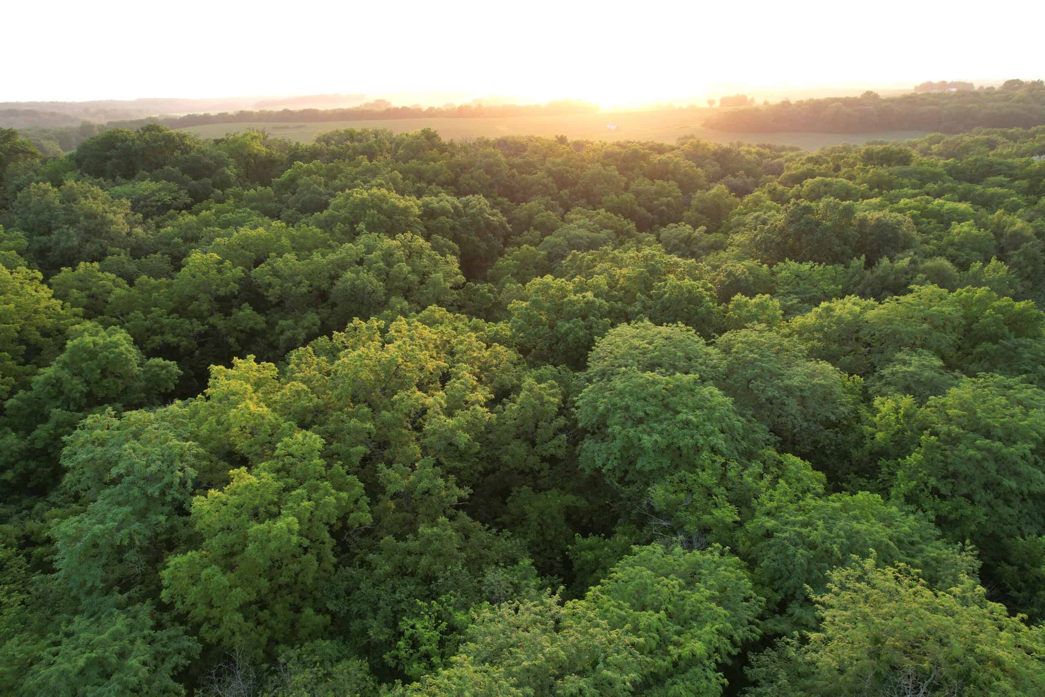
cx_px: 522
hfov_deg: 78.6
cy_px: 348
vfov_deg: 57.2
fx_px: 639
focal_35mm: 22
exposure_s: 1/180
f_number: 2.8
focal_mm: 8.4
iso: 100
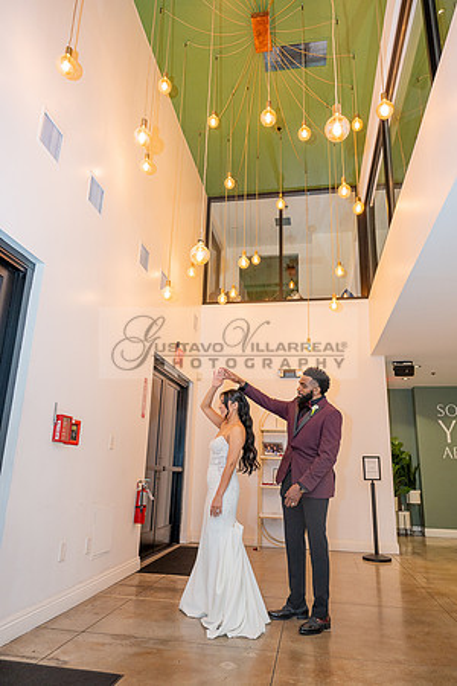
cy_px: 343
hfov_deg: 53.1
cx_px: 228
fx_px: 457
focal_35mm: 24
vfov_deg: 73.7
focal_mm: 24
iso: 800
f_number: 3.5
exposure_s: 1/200
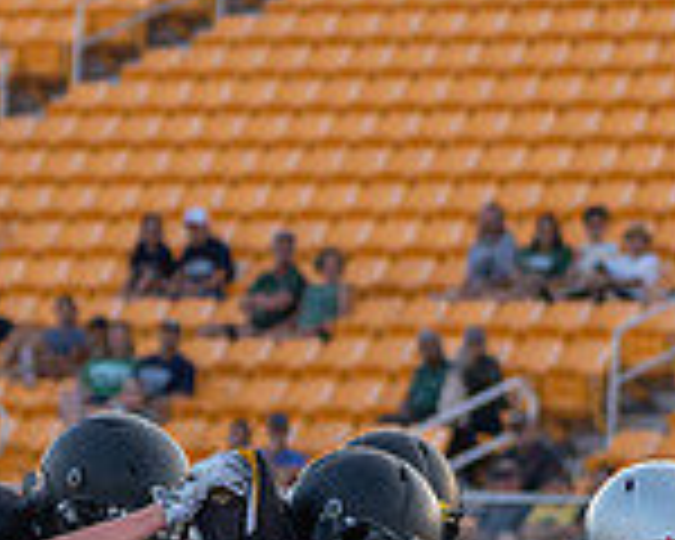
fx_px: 11247
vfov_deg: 2.7
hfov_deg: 3.4
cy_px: 875
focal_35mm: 563
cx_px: 501
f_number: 5.6
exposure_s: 1/1000
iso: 1250
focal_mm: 135
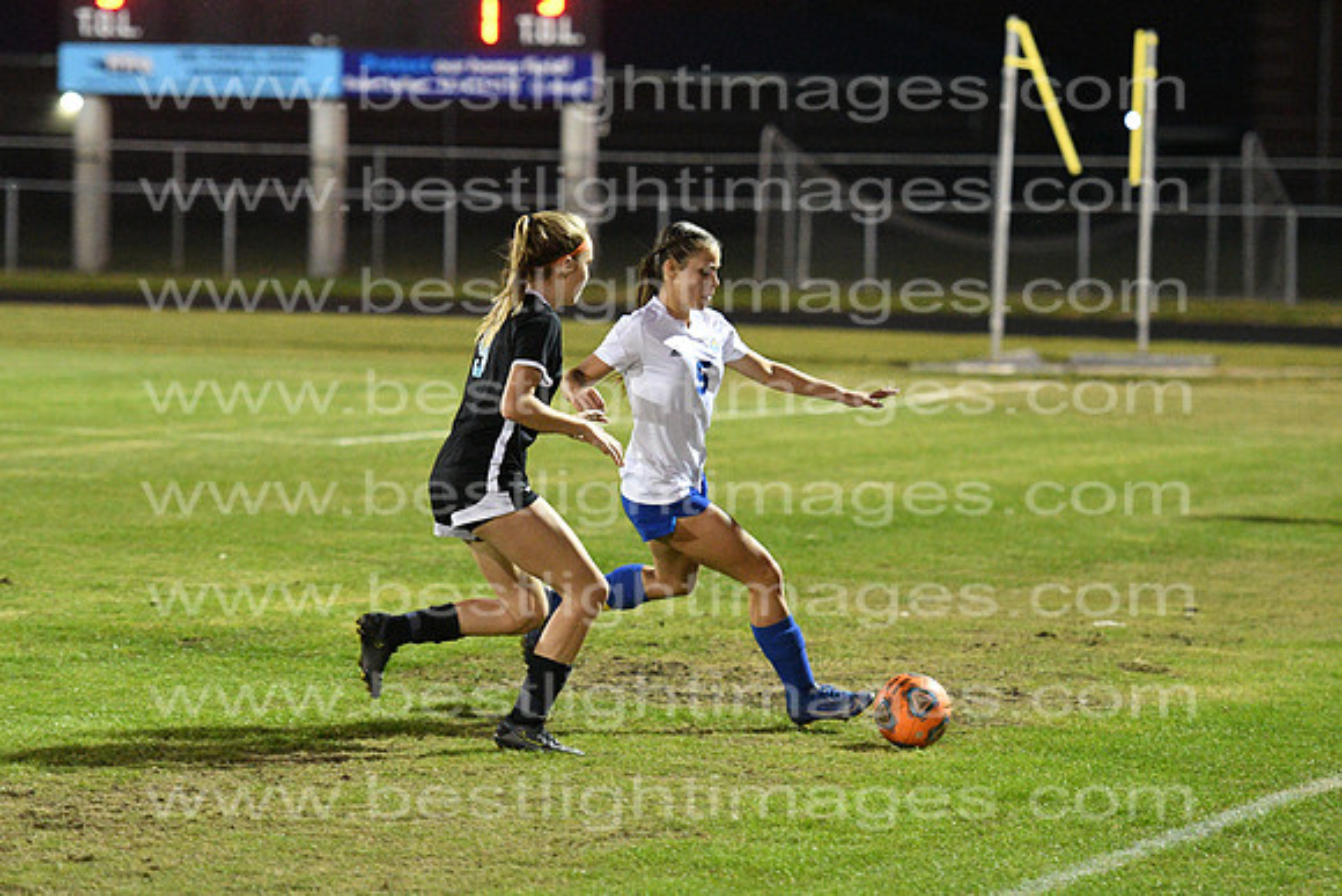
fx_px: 7271
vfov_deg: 7.0
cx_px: 671
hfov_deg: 10.5
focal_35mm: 195
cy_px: 448
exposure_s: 1/800
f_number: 2.8
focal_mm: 130
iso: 9000
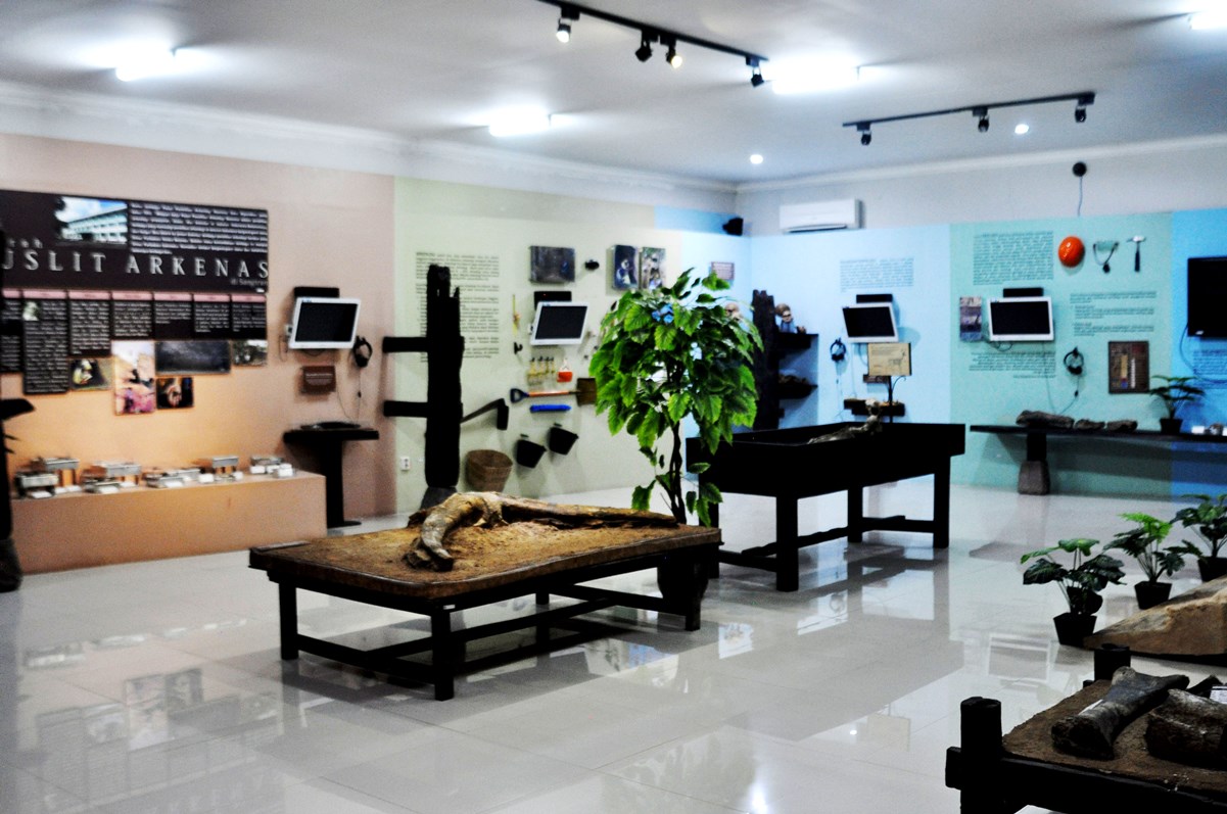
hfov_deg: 53.2
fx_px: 1225
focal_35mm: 36
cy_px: 407
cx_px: 614
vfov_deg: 36.8
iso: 800
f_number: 13
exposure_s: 1/30
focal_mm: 24
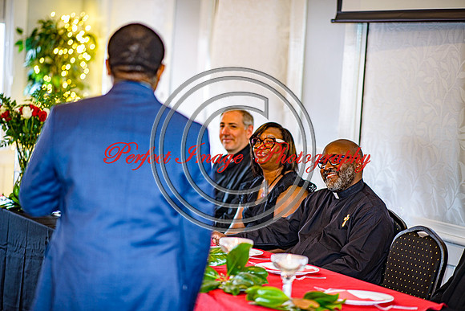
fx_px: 1357
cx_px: 232
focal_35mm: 105
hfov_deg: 19.5
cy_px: 156
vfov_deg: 13.0
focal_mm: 105
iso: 160
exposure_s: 1/125
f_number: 1.8
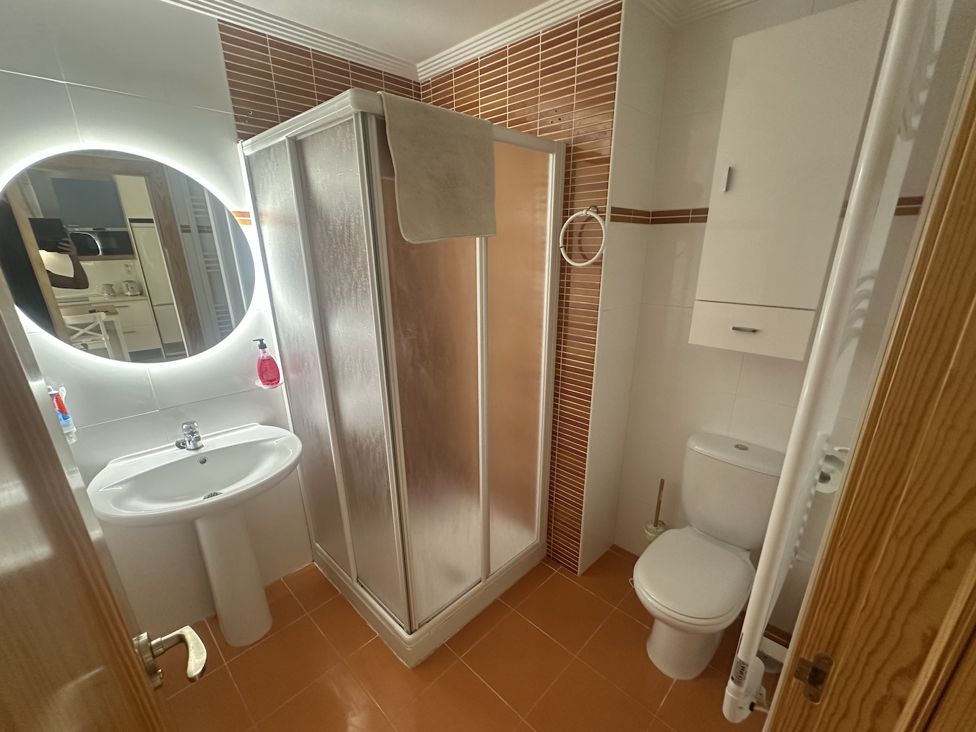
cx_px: 493
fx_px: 423
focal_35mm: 15
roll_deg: +0.4
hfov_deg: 98.2
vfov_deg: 81.6
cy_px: 390
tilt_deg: -19.0
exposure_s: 1/85
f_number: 2.2
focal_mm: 2.22
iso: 320
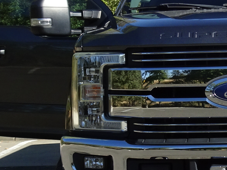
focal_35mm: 100
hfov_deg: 19.0
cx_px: 234
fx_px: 656
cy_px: 71
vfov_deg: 14.8
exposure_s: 1/640
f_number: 3.5
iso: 80
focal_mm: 4.1
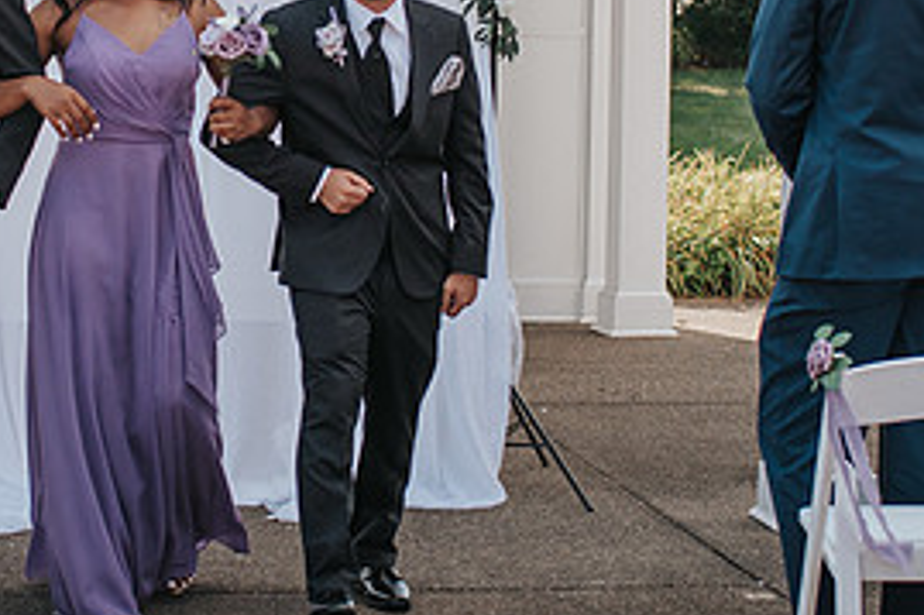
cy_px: 165
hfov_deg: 14.9
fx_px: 3514
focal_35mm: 137
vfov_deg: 10.0
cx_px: 149
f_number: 2.8
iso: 110
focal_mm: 35
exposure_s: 1/1250
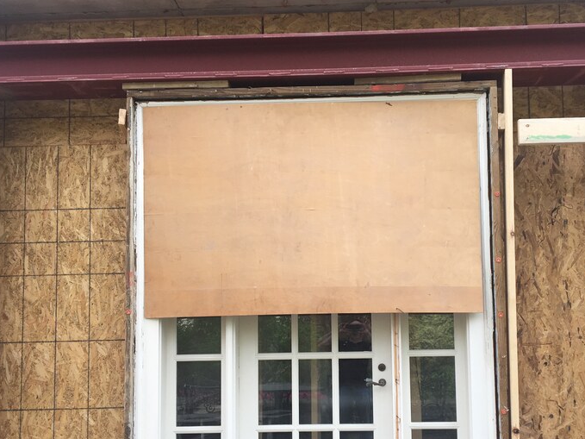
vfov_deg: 34.9
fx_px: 693
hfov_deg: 45.6
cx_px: 336
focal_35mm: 41
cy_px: 282
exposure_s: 1/179
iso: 25
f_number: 2.2
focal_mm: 4.15
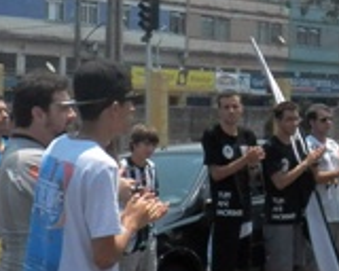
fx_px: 1375
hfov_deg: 13.9
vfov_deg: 11.3
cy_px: 112
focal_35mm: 137
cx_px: 305
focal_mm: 4.9
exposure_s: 1/2000
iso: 125
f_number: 4
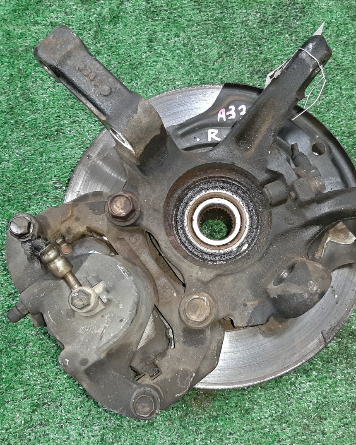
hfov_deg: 43.3
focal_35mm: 34
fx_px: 448
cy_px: 223
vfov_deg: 52.8
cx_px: 197
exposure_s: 1/25
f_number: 1.7
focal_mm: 3.93
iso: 190
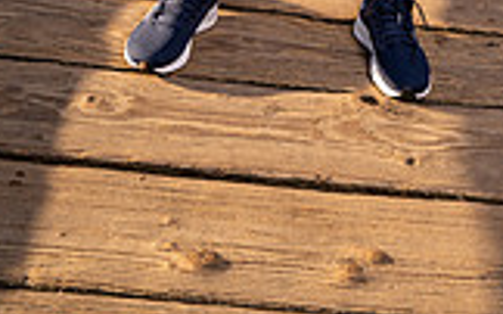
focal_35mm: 82
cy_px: -354
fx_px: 1123
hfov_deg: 24.9
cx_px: 394
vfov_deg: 13.2
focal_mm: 29
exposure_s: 1/250
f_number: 5.6
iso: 160
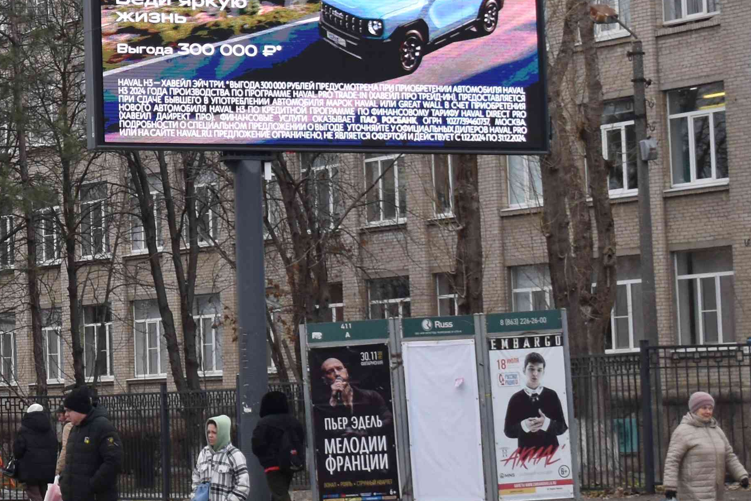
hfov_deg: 13.6
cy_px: 134
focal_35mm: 144
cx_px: -299
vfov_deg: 9.5
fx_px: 2996
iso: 400
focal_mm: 29
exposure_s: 1/500
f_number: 5
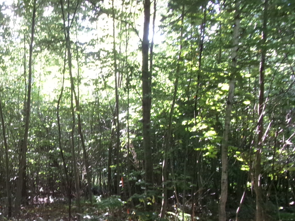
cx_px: 46
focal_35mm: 50
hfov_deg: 36.5
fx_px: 426
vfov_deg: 28.4
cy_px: 181
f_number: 3.9
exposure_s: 1/34
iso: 400
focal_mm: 5.1
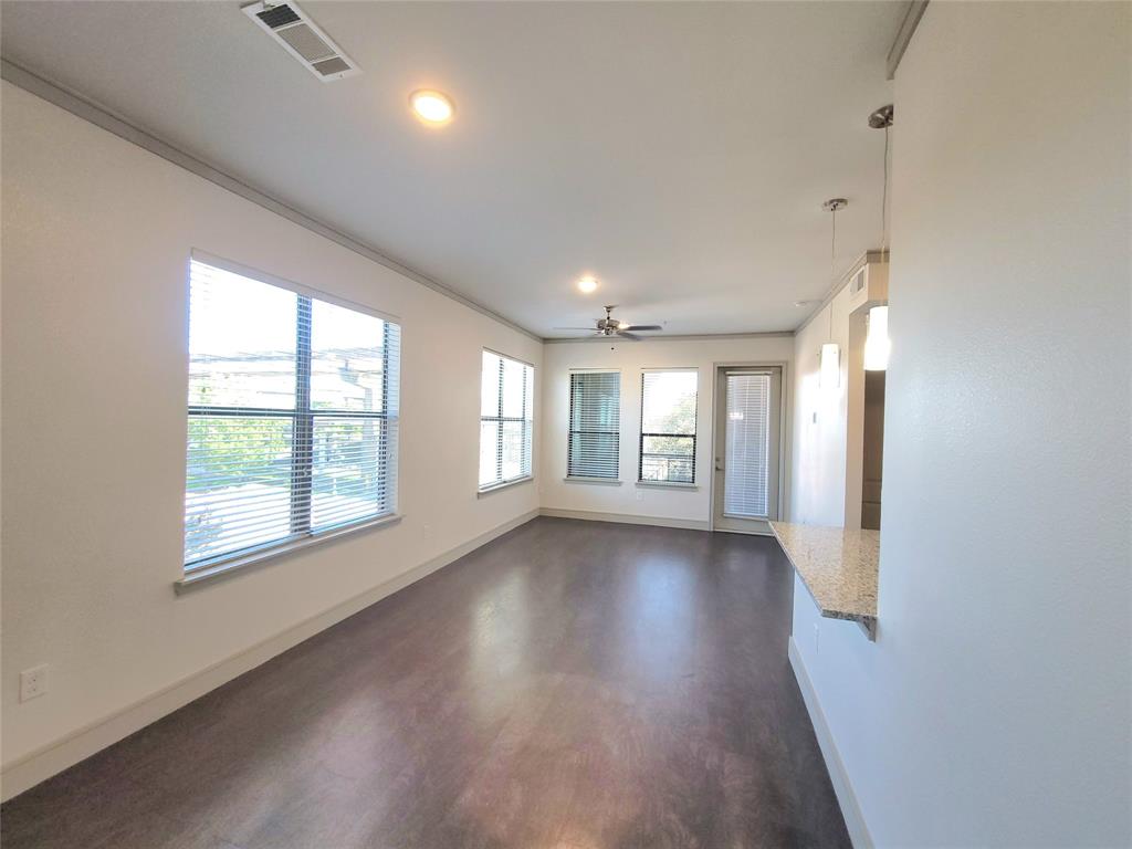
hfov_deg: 106.2
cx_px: 566
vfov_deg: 89.9
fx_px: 425
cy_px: 424
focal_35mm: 13
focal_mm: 2.2
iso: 80
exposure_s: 1/60.2
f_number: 2.2
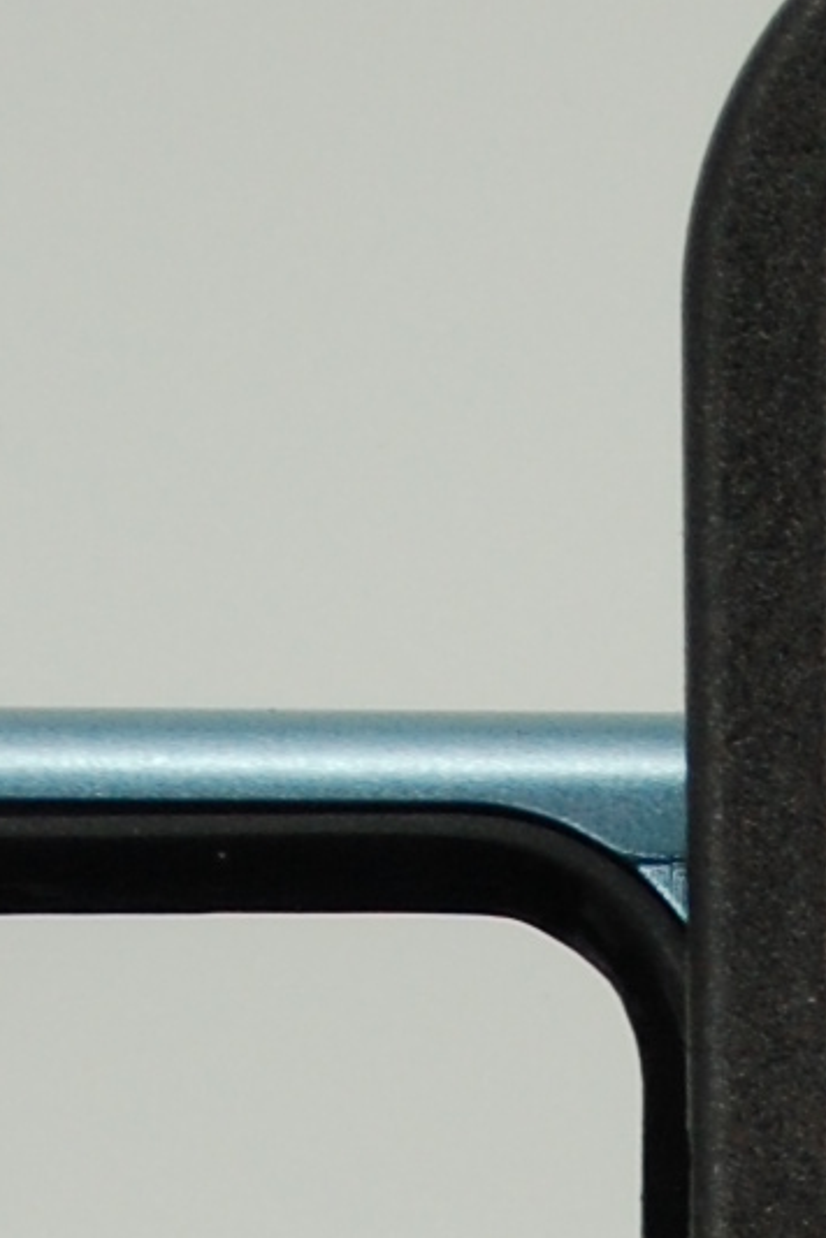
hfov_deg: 4.5
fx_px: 10462
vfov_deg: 6.5
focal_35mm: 304
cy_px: 2708
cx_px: 935
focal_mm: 36
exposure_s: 1/80
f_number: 5.3
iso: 400
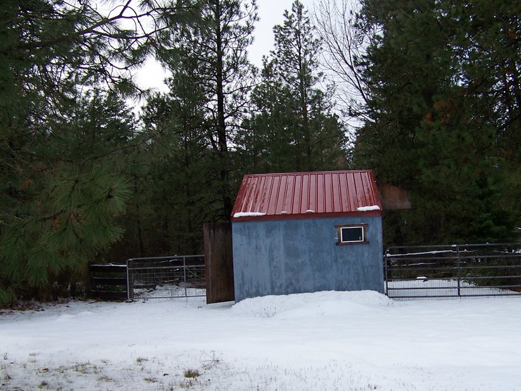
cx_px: 299
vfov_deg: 32.0
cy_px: 242
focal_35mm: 45
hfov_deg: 42.0
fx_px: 677
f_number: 2.8
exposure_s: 1/320
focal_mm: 5.85
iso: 64
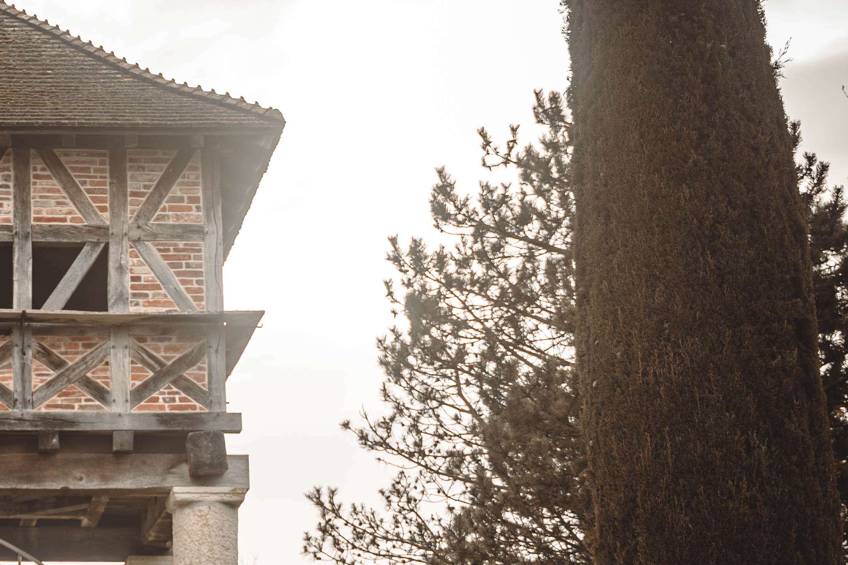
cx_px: -45
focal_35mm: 88
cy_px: 476
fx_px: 2065
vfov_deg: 15.5
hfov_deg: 22.1
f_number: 2.8
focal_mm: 31.6
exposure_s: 1/100
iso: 100
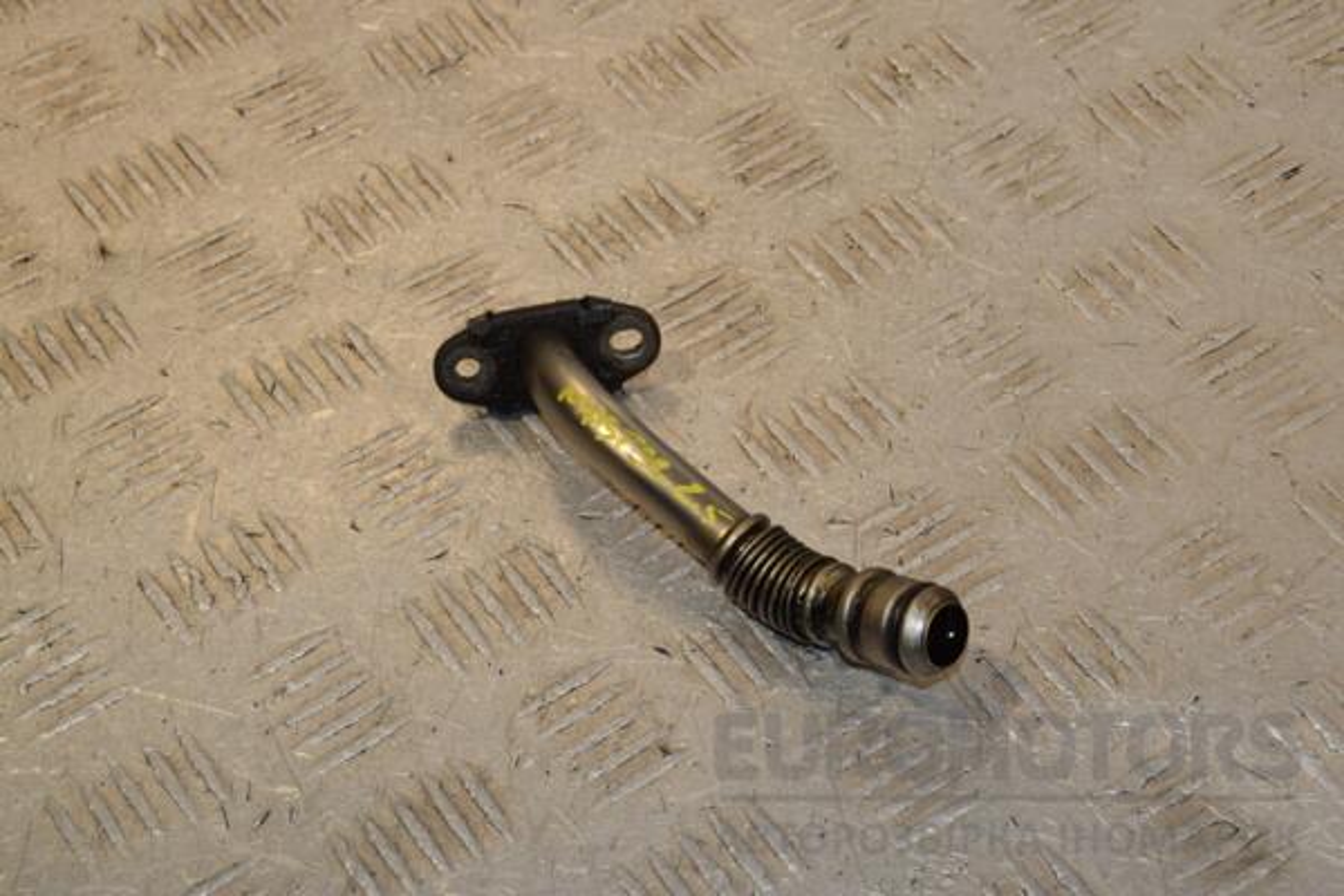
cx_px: 672
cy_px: 448
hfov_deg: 21.9
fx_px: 3472
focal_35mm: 93
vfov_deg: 14.7
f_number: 11
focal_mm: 62
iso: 800
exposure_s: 1/200
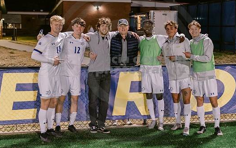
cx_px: 127
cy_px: 64
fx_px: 360
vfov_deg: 23.1
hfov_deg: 36.3
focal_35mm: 56
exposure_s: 1/100
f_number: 4
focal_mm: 50
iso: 2500
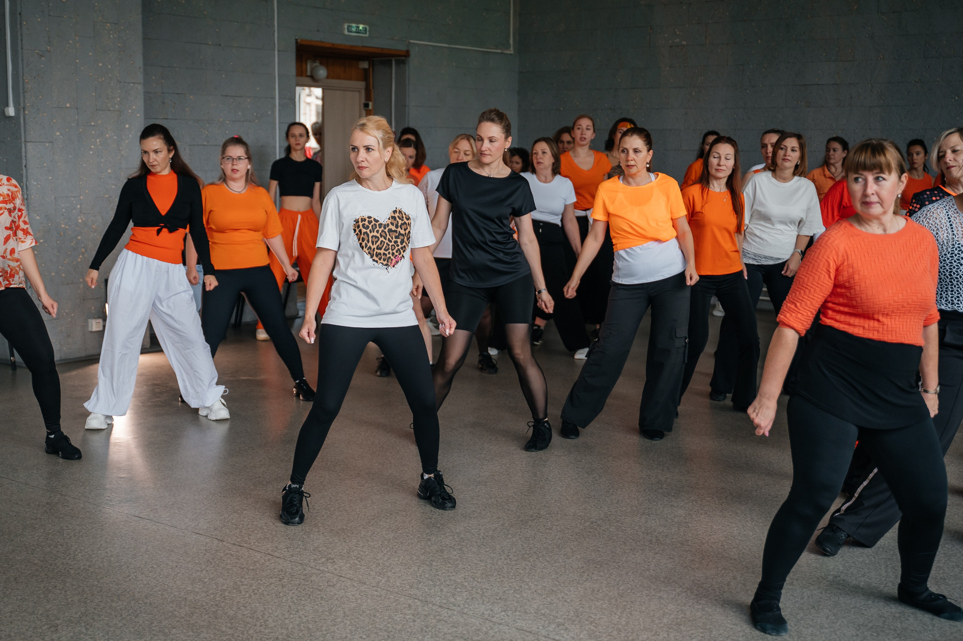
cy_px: 331
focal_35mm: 47
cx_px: 450
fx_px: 1256
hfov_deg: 41.9
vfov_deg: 28.6
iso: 500
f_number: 2.8
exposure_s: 1/125
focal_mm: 41
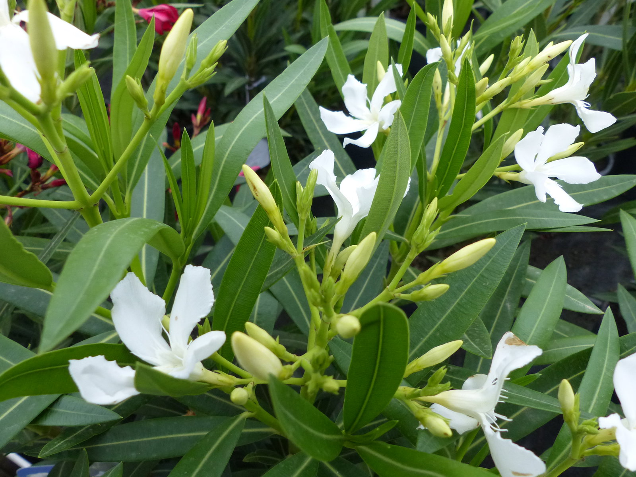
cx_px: 318
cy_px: 238
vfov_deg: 54.9
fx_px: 459
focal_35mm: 25
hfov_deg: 69.4
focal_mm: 4.5
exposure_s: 1/125
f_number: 2.8
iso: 320
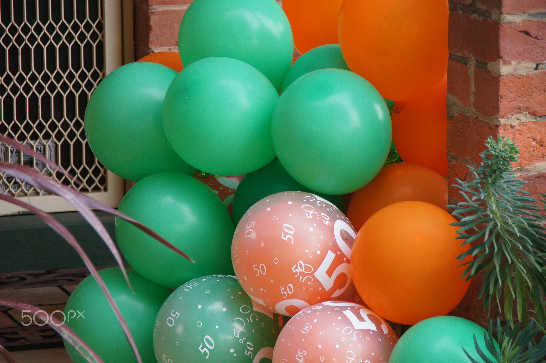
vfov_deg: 5.7
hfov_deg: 8.6
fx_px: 3636
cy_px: 182
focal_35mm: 240
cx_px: 273
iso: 1250
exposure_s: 1/250
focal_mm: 160
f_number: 6.3
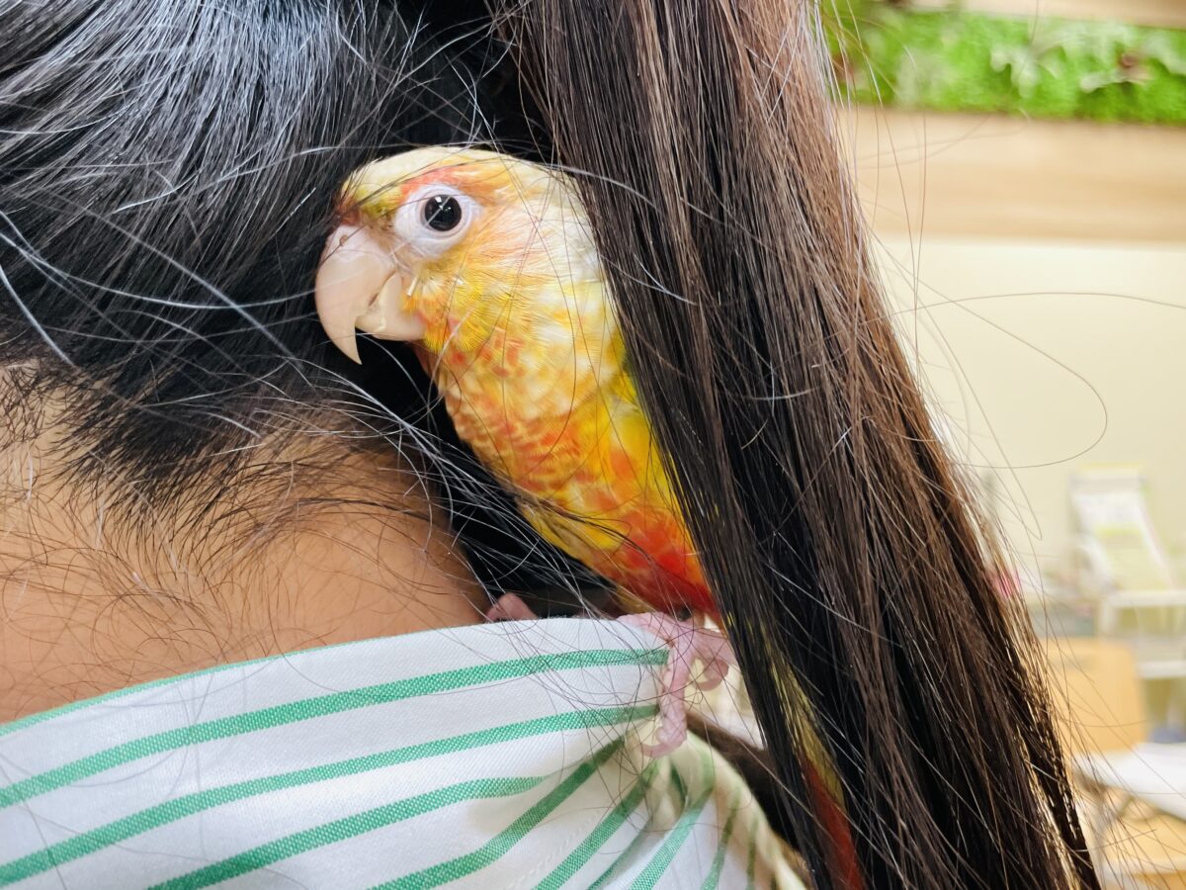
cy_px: 445
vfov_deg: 53.1
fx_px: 891
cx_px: 593
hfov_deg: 67.3
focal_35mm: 26
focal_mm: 4.2
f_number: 1.6
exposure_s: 1/108
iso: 125
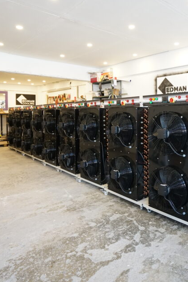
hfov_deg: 47.7
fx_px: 204
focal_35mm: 26
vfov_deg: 68.7
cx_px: 141
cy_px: 113
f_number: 4
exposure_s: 1/80
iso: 2500
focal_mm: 16
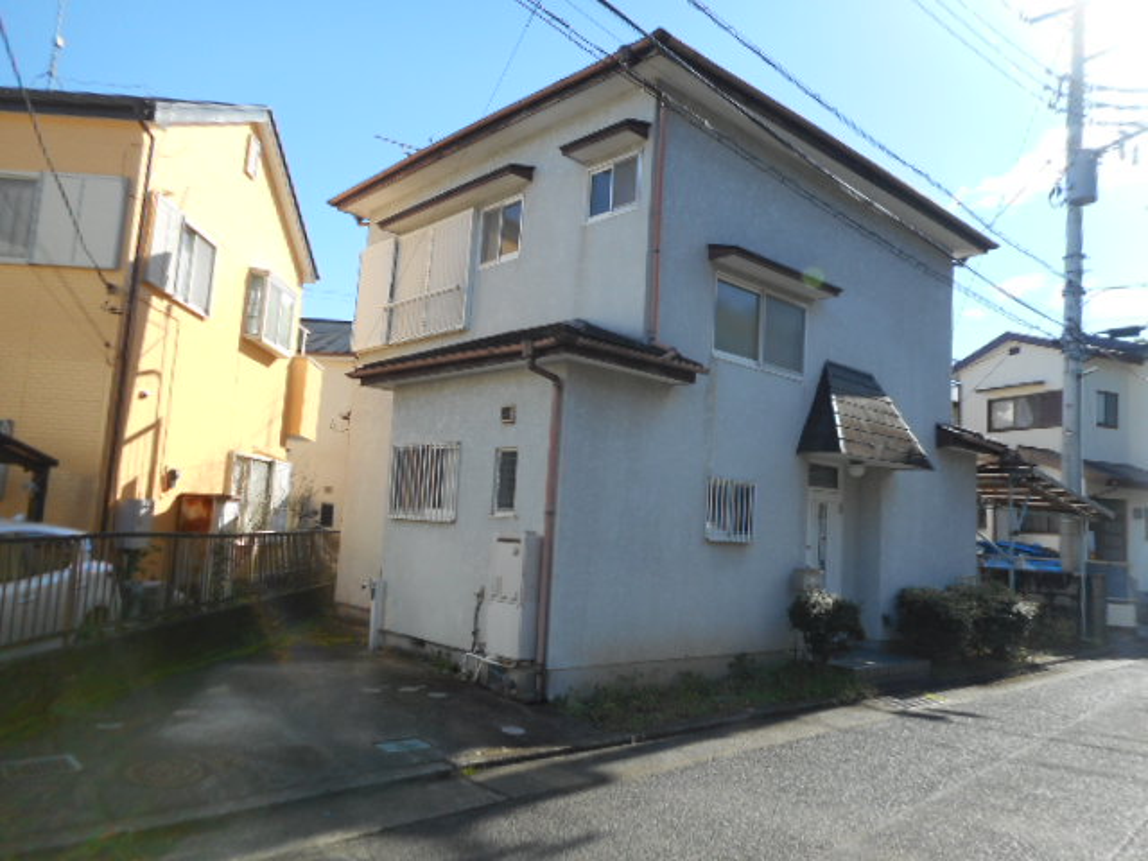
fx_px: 829
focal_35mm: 25
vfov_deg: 54.9
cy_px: 430
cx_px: 574
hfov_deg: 69.4
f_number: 3.7
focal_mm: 4.5
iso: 80
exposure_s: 1/400
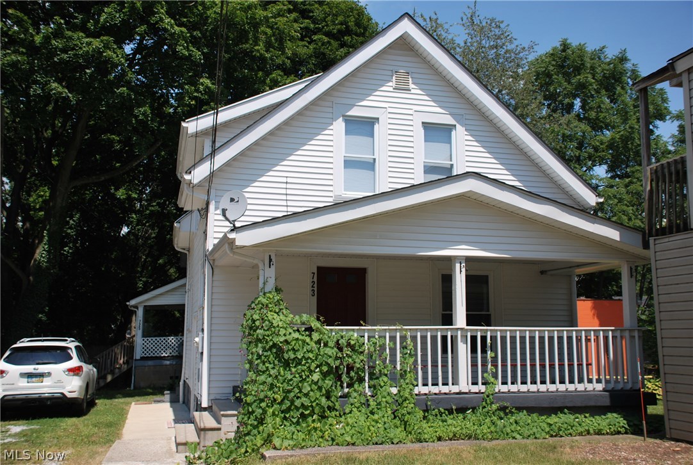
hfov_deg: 53.0
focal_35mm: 36
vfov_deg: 37.0
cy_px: 232
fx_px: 694
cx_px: 346
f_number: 4
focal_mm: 24
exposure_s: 1/1000
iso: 100
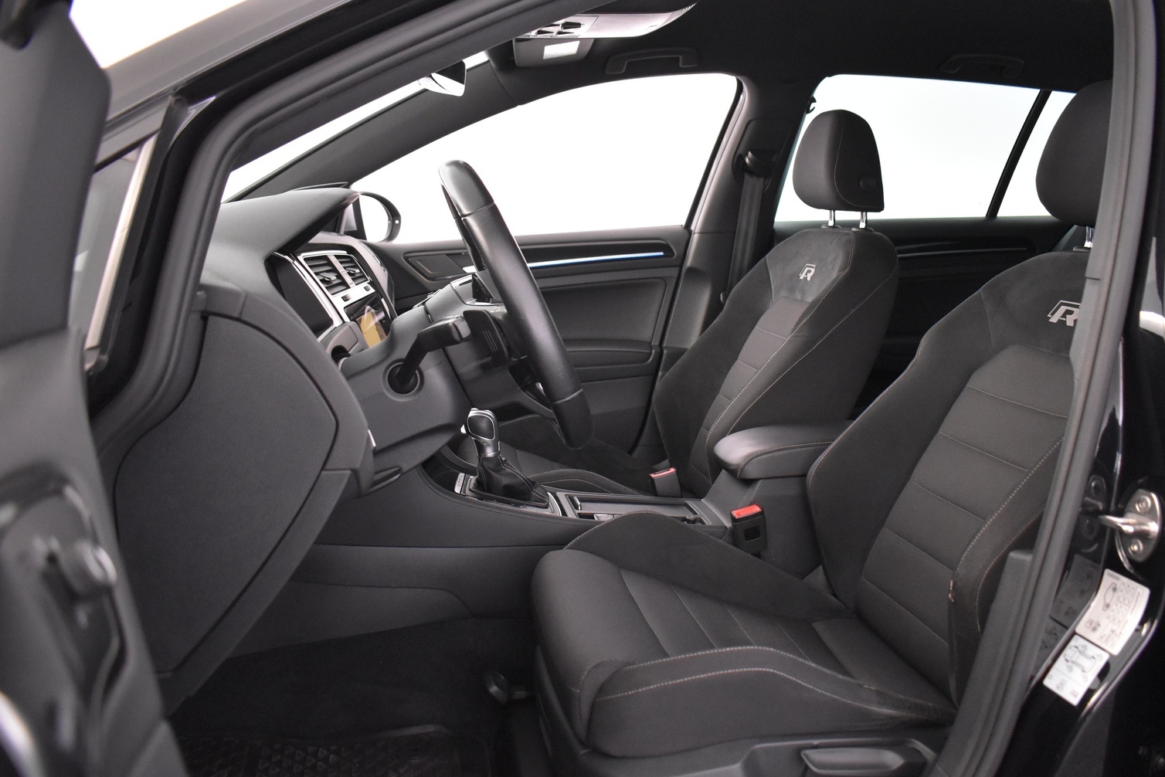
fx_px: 939
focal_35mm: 29
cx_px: 621
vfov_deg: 45.0
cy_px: 415
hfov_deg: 63.6
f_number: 3.5
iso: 3200
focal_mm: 18
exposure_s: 1/20
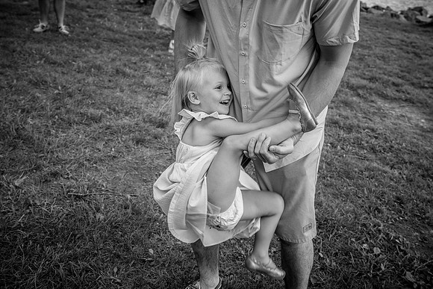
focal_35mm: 39
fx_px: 469
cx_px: 216
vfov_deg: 34.2
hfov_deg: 49.5
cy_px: 144
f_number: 5.6
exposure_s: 1/200
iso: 640
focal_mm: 39
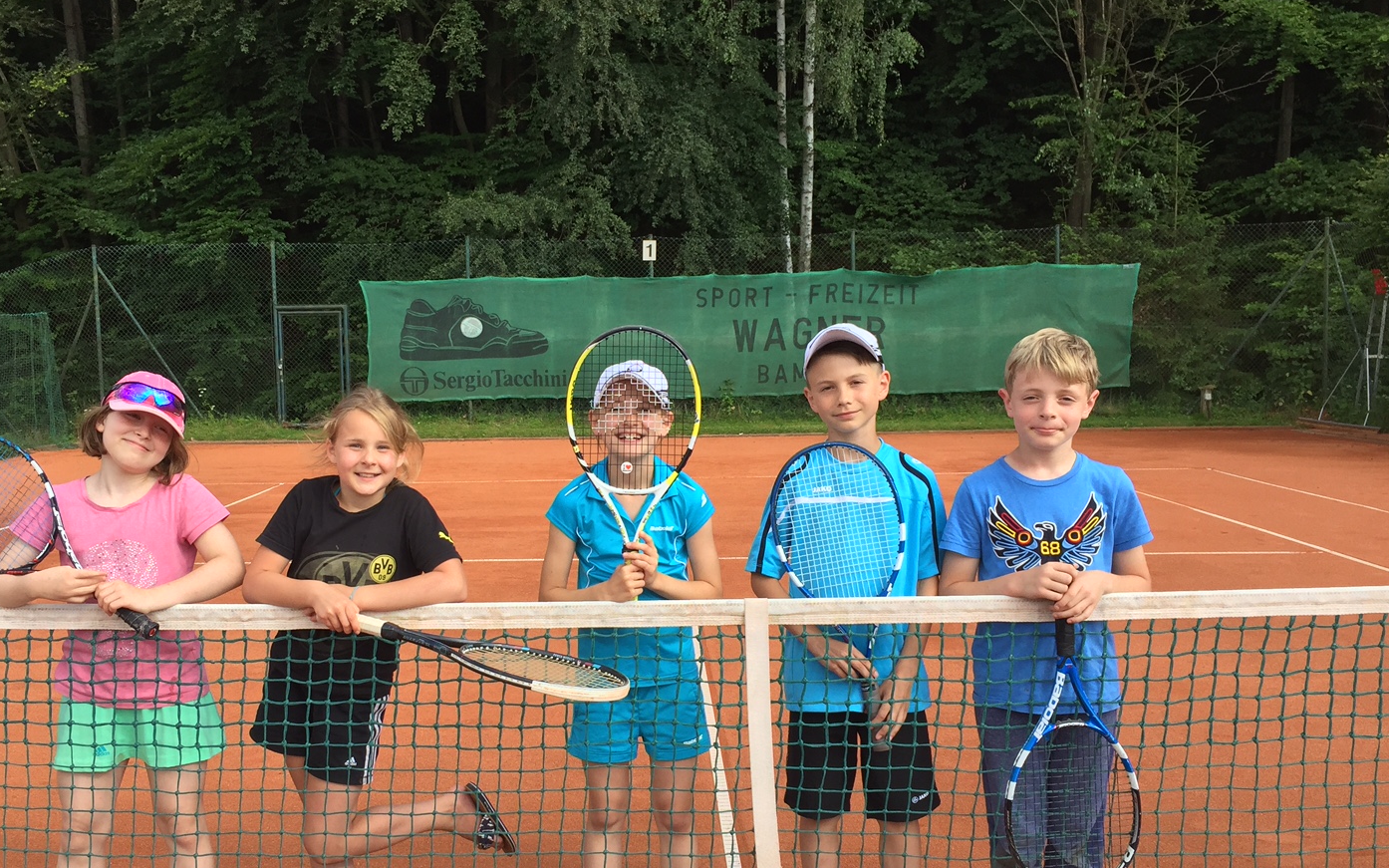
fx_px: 1363
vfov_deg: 35.2
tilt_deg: -5.9
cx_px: 583
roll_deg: +0.4
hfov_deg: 53.8
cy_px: 522
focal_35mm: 36
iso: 32
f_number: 2.2
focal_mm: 4.15
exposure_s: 1/557
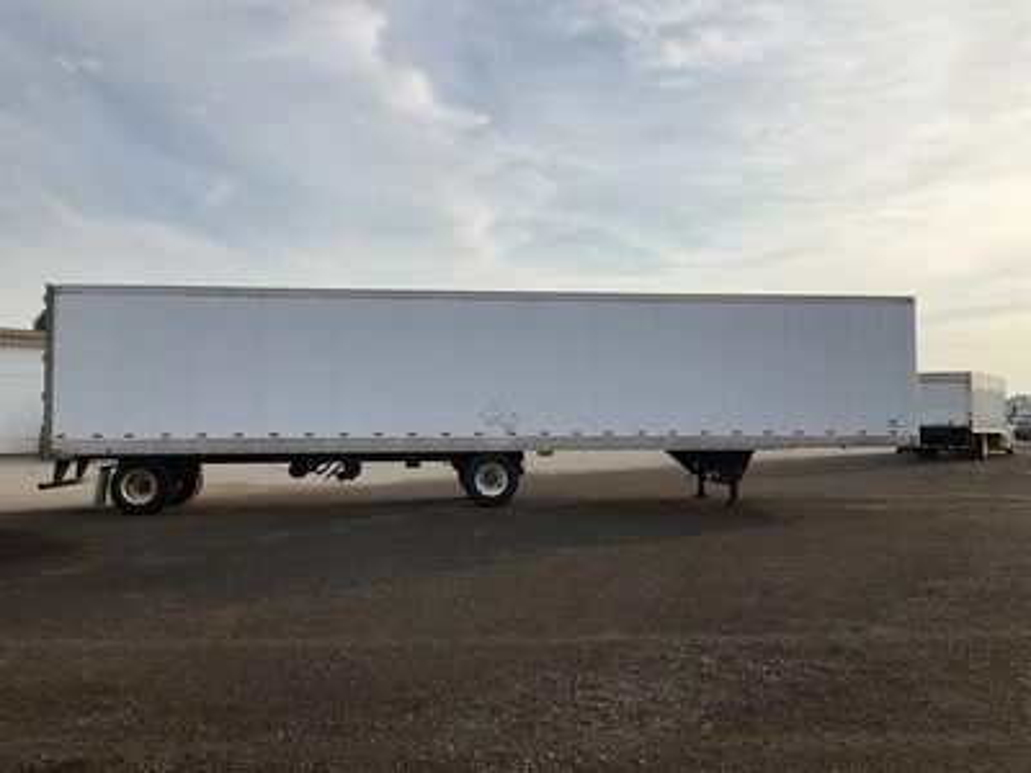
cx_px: 516
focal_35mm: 29
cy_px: 386
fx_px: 864
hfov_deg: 61.7
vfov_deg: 48.2
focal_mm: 3
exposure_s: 1/2141
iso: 25
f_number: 1.8
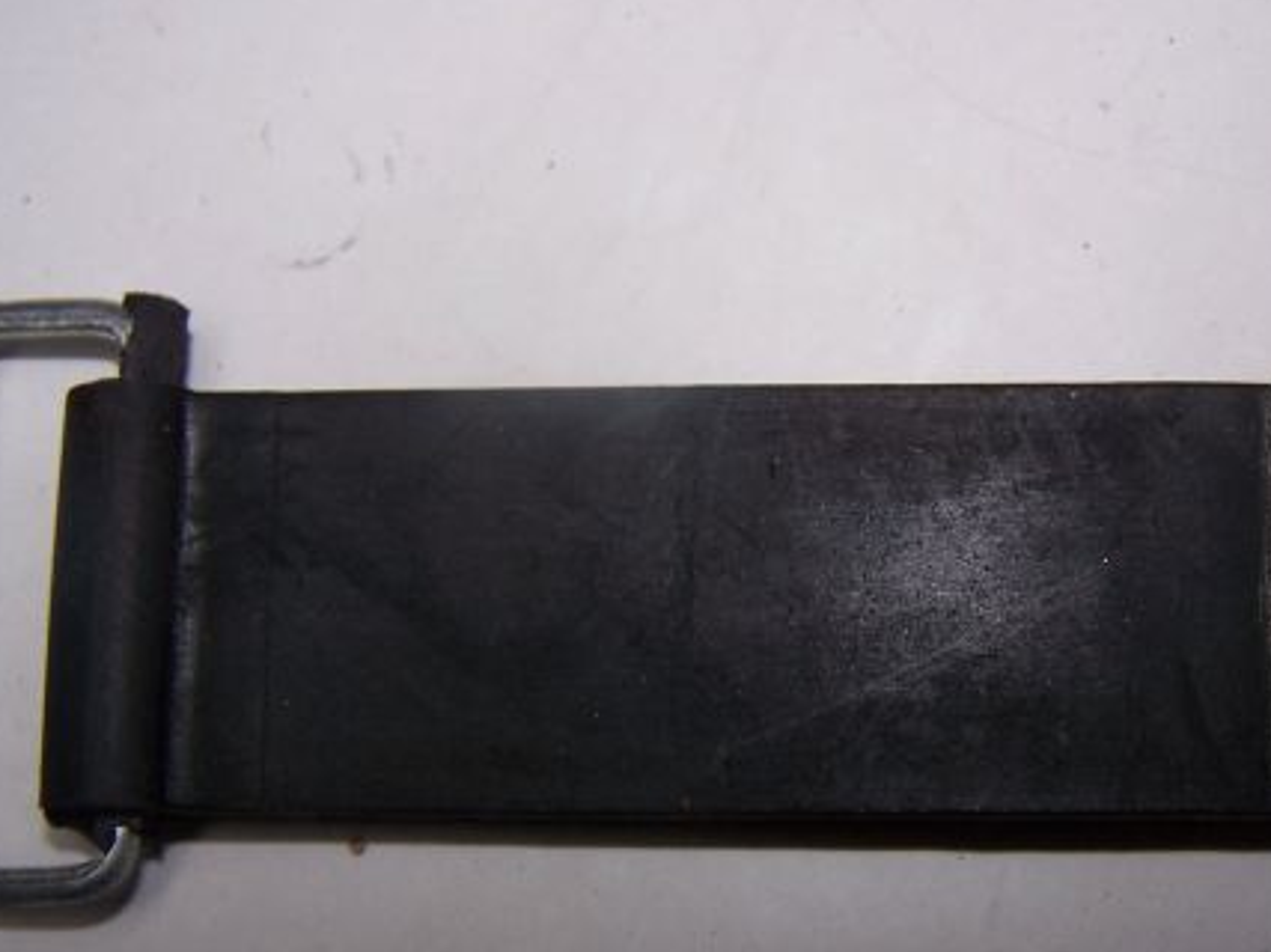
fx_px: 2092
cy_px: 598
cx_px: 789
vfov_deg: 25.6
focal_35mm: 57
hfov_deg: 33.6
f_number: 2.8
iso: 80
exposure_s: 1/60
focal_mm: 6.3
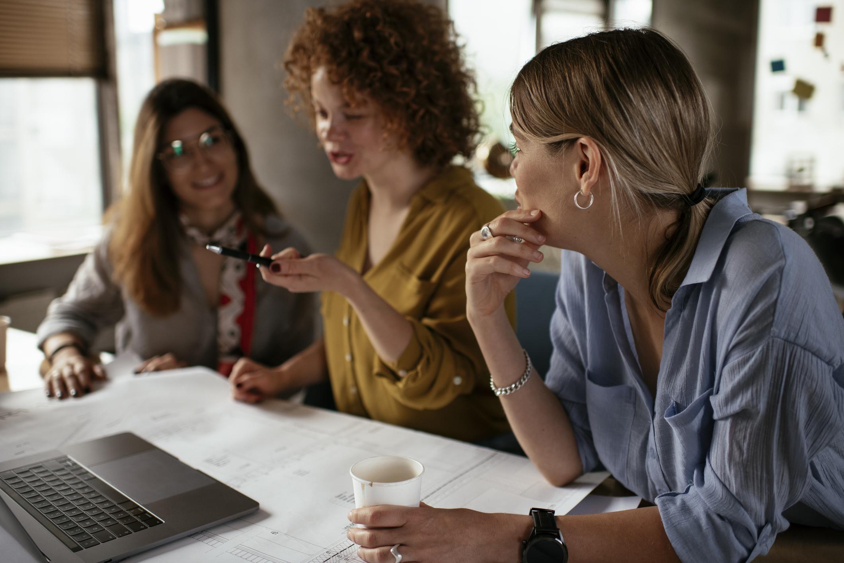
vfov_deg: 37.9
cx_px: 422
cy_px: 282
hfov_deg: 54.4
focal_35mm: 35
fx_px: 820
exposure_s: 1/250
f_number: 2
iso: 400
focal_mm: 35
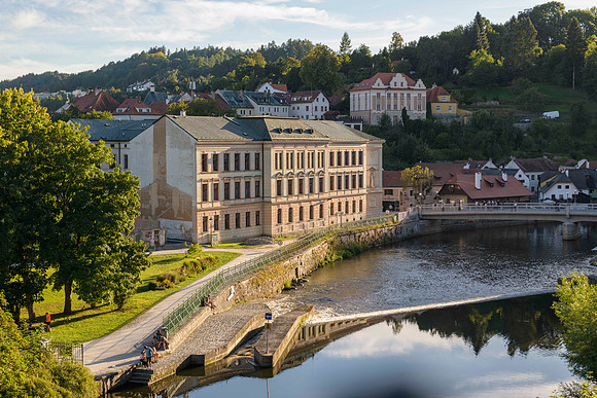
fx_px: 1004
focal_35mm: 61
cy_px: 199
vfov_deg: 22.4
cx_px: 298
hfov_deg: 33.1
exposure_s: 1/160
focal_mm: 60
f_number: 5
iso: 64
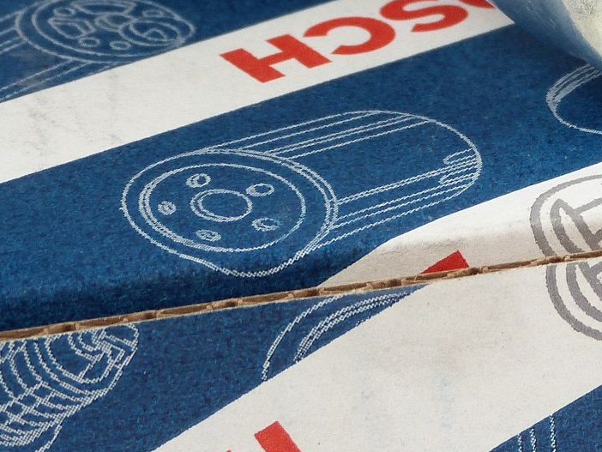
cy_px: 33
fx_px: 5202
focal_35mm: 299
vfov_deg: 5.0
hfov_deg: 6.6
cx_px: 822
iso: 100
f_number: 3.5
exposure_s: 1/60
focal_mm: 19
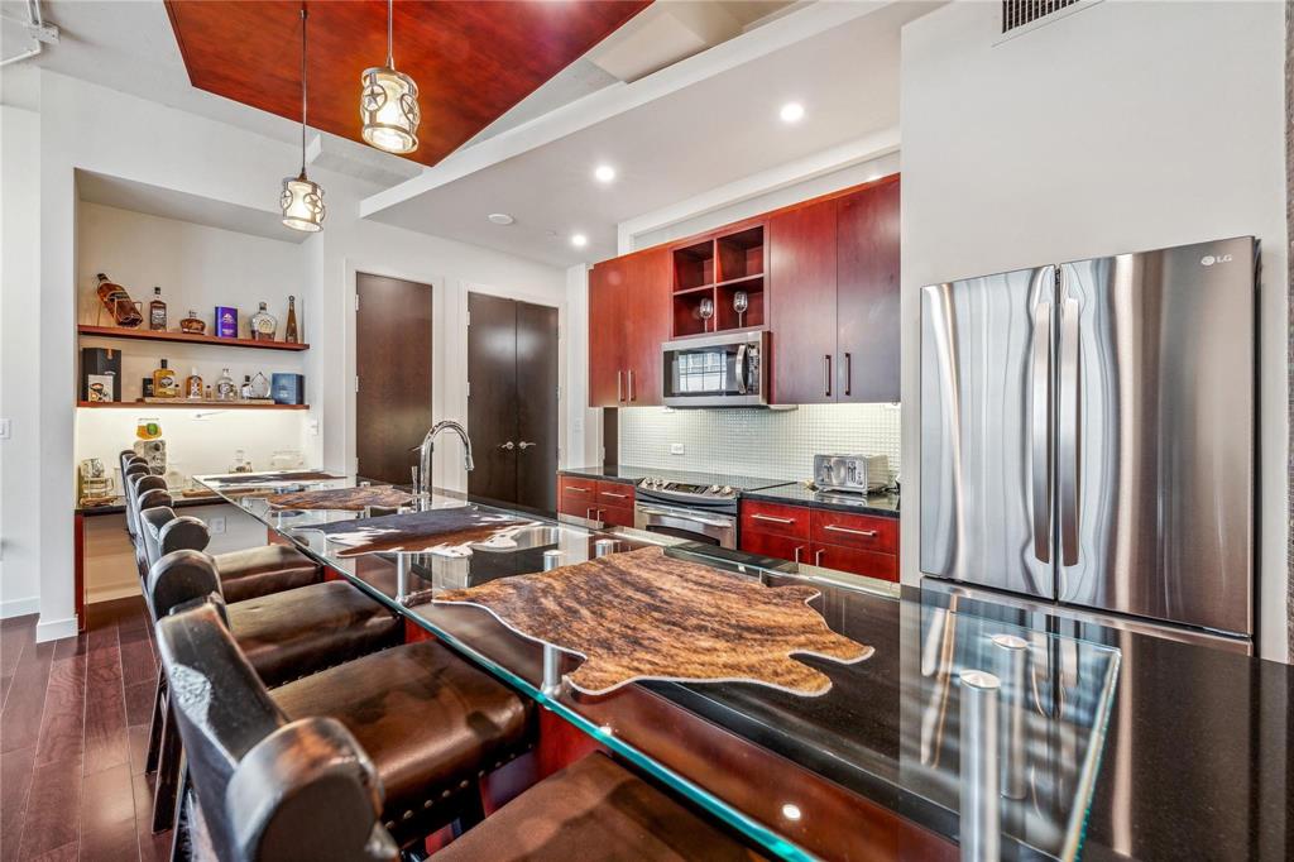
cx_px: 647
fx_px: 535
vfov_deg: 77.7
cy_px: 431
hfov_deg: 100.8
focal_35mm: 15
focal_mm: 14.9
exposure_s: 1/3
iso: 400
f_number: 9
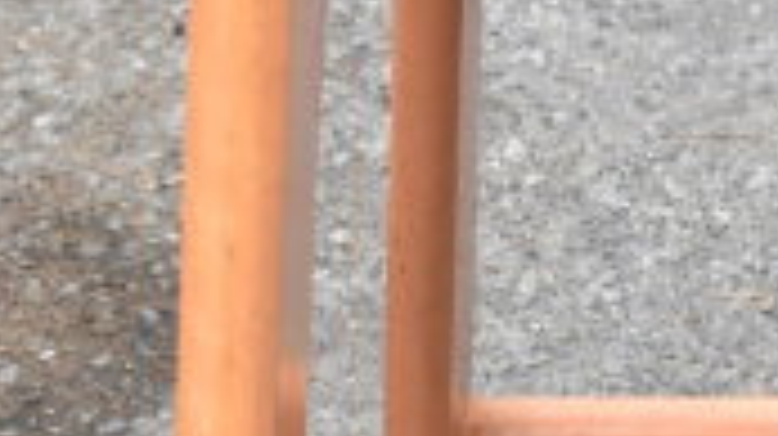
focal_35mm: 241
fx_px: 4963
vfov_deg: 5.0
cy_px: 389
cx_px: 1210
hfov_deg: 8.7
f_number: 7.1
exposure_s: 1/200
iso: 200
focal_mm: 29
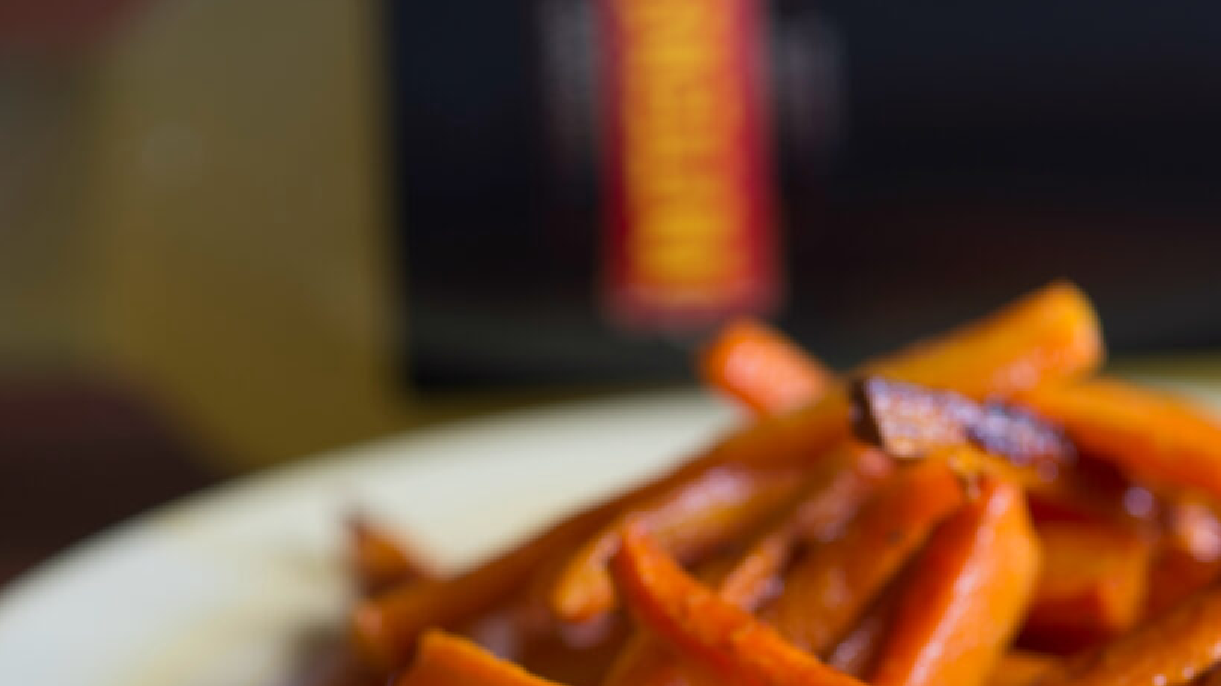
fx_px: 5244
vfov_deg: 7.5
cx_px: 861
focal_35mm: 162
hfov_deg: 13.3
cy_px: 535
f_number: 5
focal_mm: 105
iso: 100
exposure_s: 1/4
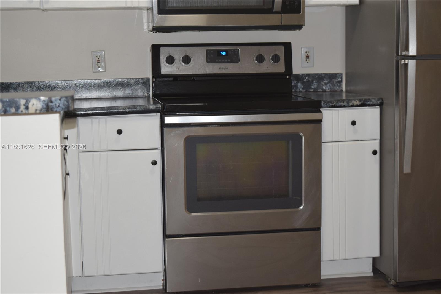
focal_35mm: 63
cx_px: 220
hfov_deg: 31.9
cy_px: 147
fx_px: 772
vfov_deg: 21.6
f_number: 5
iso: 800
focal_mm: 42
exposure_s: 1/60
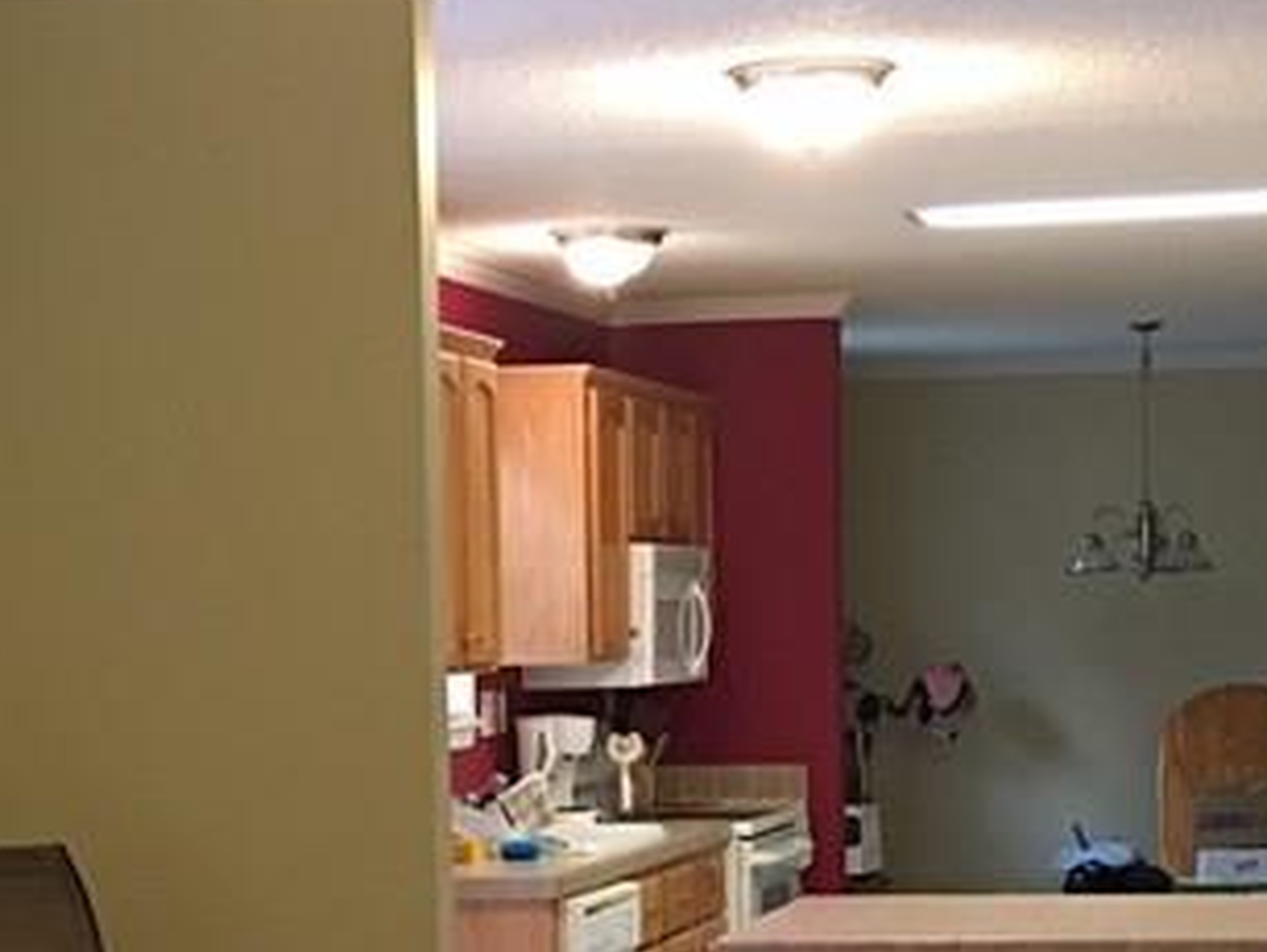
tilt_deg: -6.1
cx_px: 662
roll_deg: +1.3
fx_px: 3553
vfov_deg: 14.9
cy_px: 1064
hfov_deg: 20.2
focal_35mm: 97
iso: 100
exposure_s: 1/15
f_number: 2.2
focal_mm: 4.15
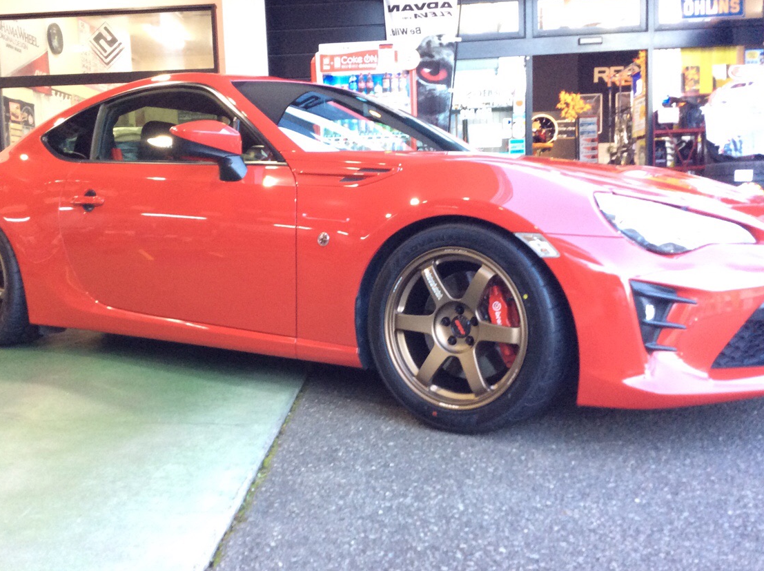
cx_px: 350
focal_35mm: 37
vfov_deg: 38.6
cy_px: 283
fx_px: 815
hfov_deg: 50.1
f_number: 2.4
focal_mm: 3.3
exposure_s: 1/24
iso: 125
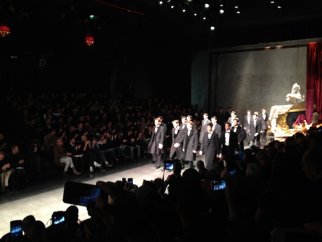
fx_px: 326
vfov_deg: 40.7
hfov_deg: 52.6
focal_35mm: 35
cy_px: 121
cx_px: 161
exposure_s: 1/20
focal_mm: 4.28
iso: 64
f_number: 2.4
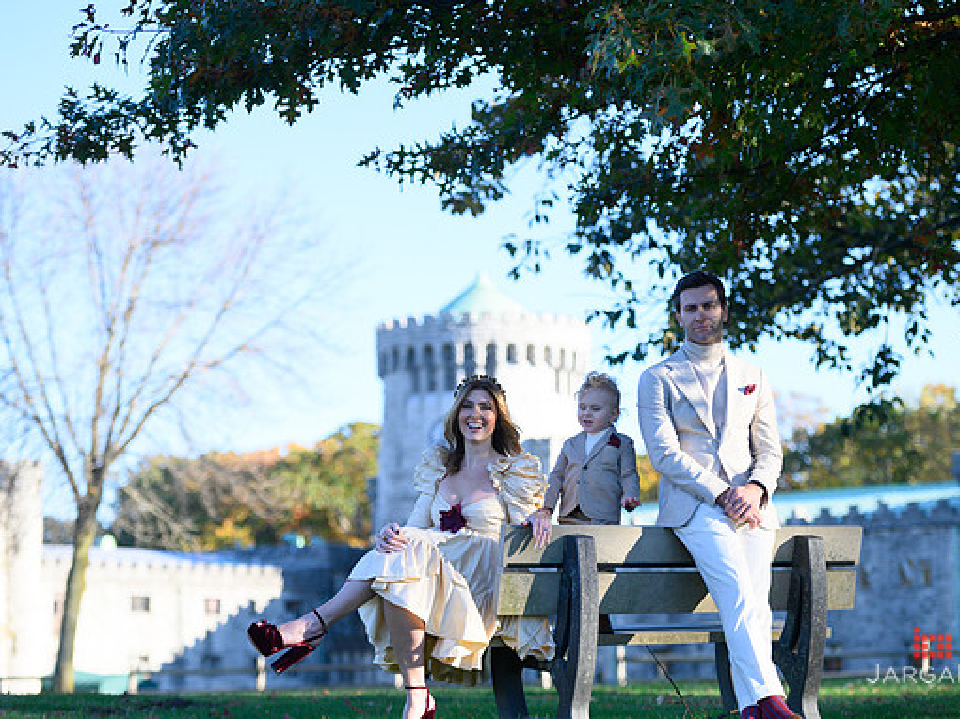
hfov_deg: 20.9
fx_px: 2606
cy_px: 361
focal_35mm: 94
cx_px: 501
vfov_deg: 15.7
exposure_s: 1/6400
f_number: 3.2
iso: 1600
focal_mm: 86
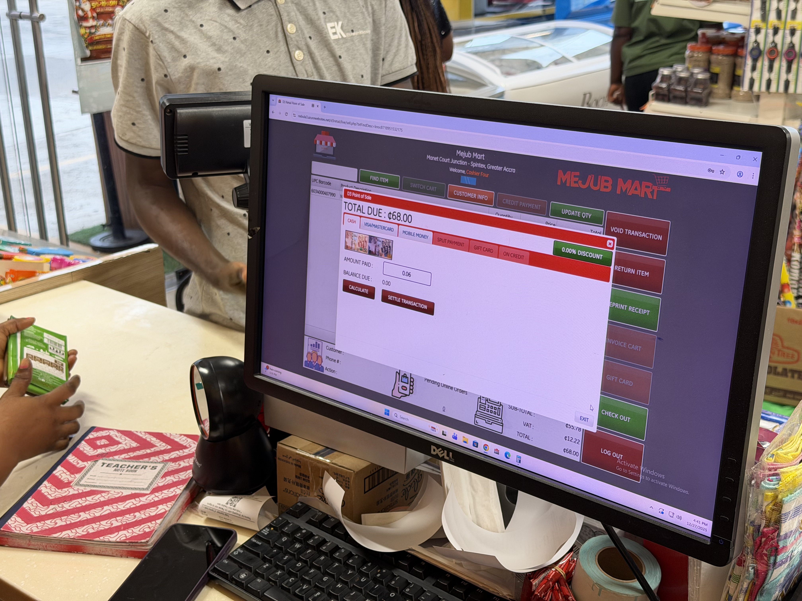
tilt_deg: -20.2
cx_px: 401
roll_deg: +1.1
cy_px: 300
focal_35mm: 48
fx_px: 1112
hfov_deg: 39.7
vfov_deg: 30.3
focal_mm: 6.76
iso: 64
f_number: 1.78
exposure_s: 1/50
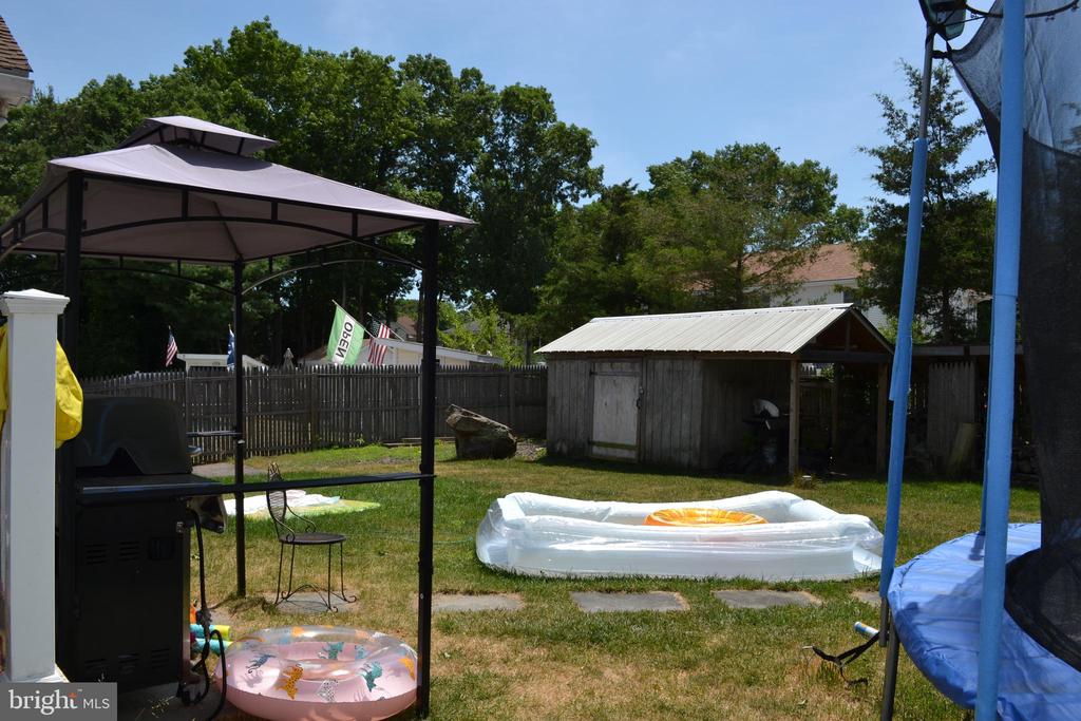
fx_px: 811
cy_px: 360
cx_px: 540
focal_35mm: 27
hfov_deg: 67.4
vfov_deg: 47.9
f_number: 10
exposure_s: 1/200
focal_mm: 18
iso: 100
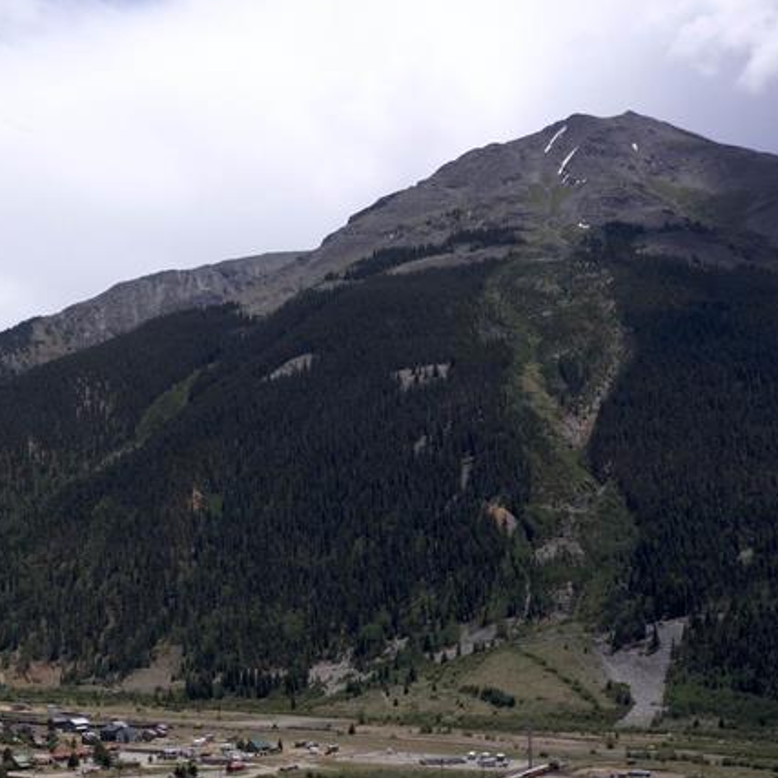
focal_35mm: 57
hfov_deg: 28.4
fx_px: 1449
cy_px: 576
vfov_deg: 29.6
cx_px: 18
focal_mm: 10.26
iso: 100
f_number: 6.3
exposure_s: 1/800
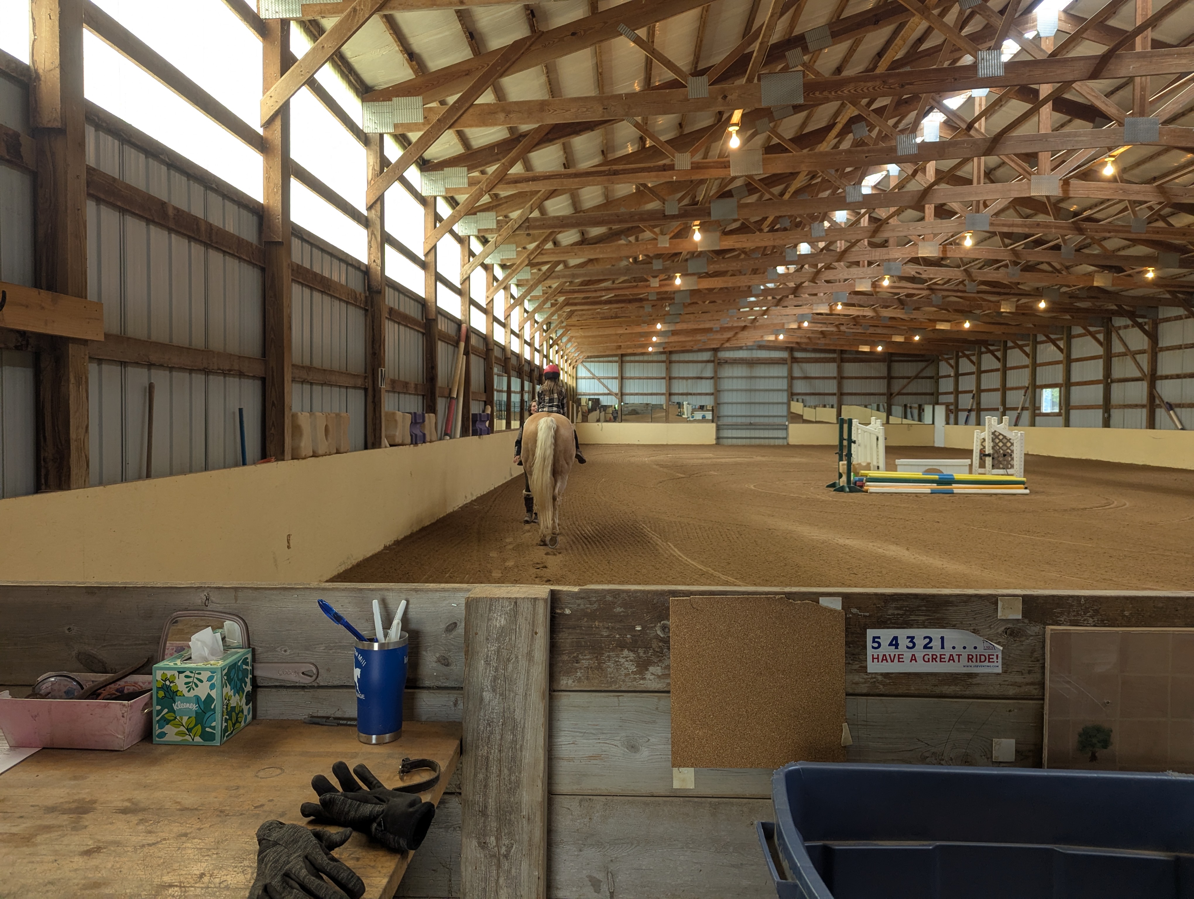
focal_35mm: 24
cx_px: 597
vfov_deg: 56.9
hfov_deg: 71.5
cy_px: 450
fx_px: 829
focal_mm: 6.81
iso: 234
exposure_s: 1/344
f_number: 1.85
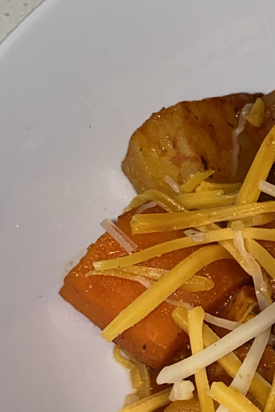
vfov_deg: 19.3
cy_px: 329
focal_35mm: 105
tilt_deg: -57.6
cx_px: 443
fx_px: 1203
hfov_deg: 12.3
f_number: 1.8
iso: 32
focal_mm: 4.25
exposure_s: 1/61
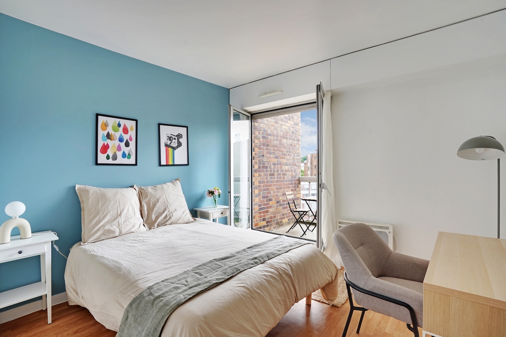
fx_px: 225
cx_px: 253
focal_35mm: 16
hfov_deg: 96.7
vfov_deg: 73.7
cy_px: 168
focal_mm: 16
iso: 800
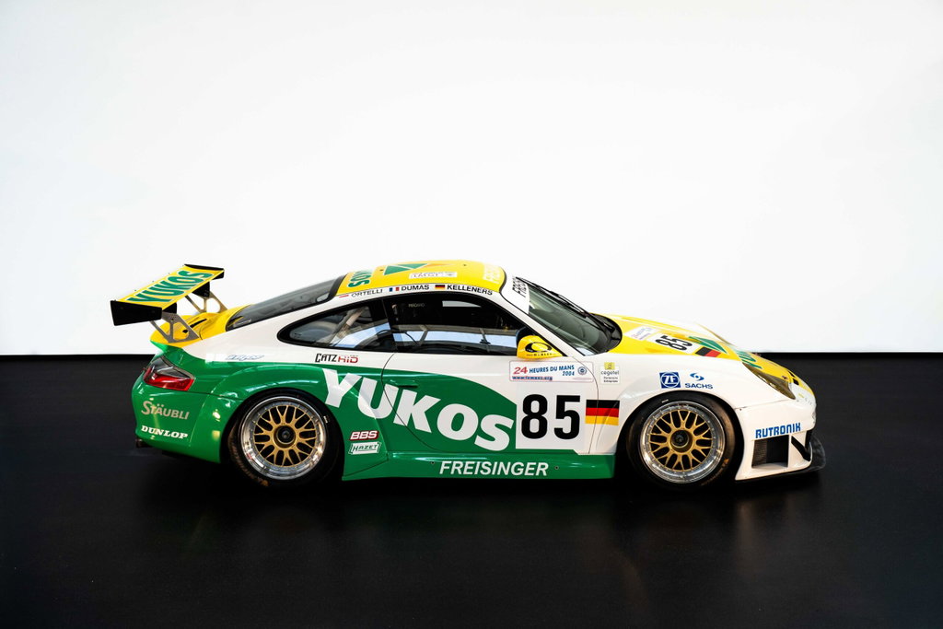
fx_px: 995
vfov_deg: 35.1
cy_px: 314
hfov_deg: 50.7
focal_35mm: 38
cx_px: 472
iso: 640
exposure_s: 1/160
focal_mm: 38
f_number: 4
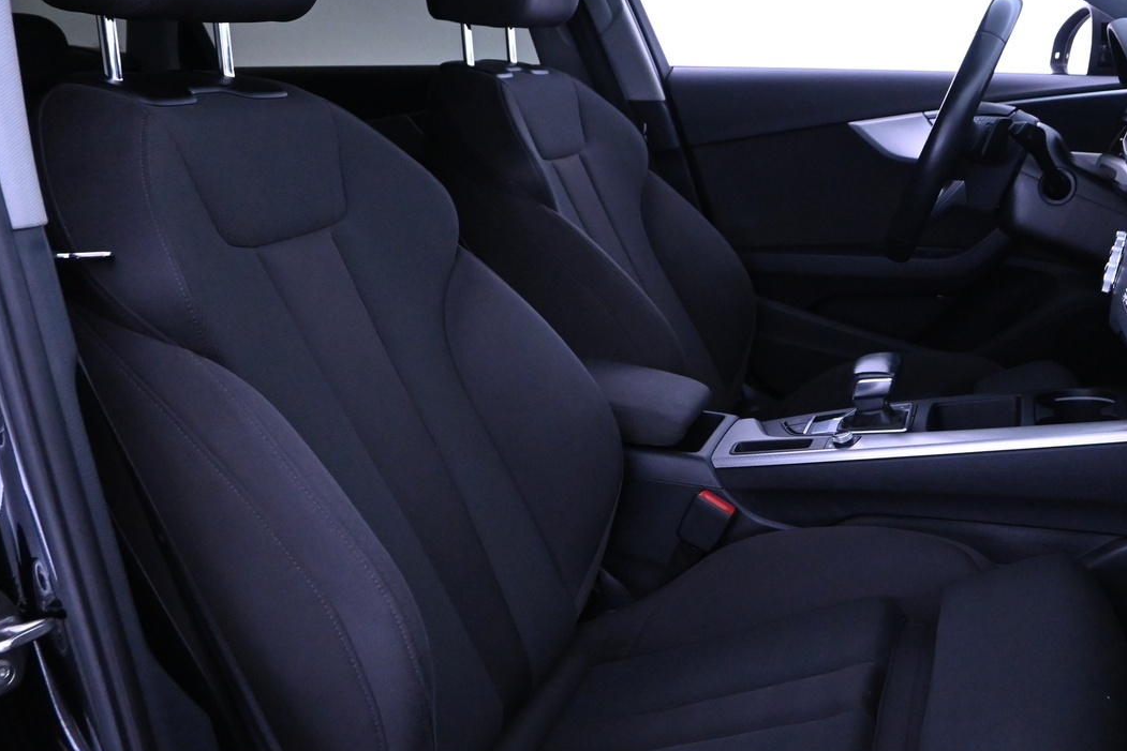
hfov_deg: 51.5
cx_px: 676
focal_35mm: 37
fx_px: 1158
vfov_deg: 36.0
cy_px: 378
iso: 3600
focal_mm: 16
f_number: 4.5
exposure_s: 1/25
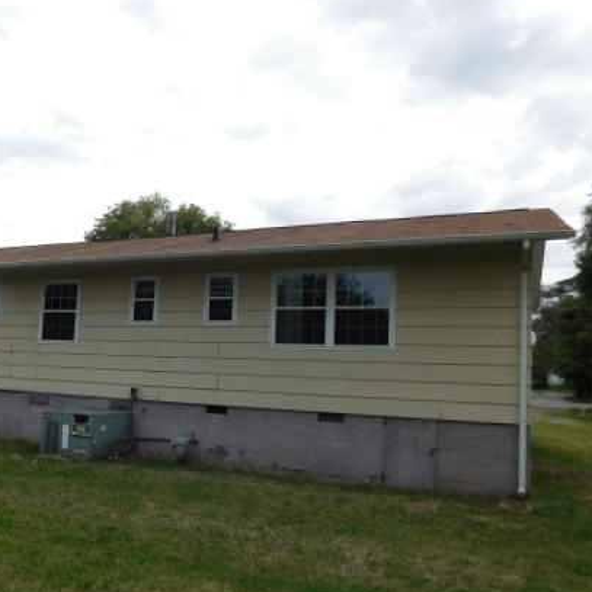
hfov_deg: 49.8
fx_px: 619
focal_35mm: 32
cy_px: 332
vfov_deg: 51.0
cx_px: 177
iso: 125
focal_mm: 4
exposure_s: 1/320
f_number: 3
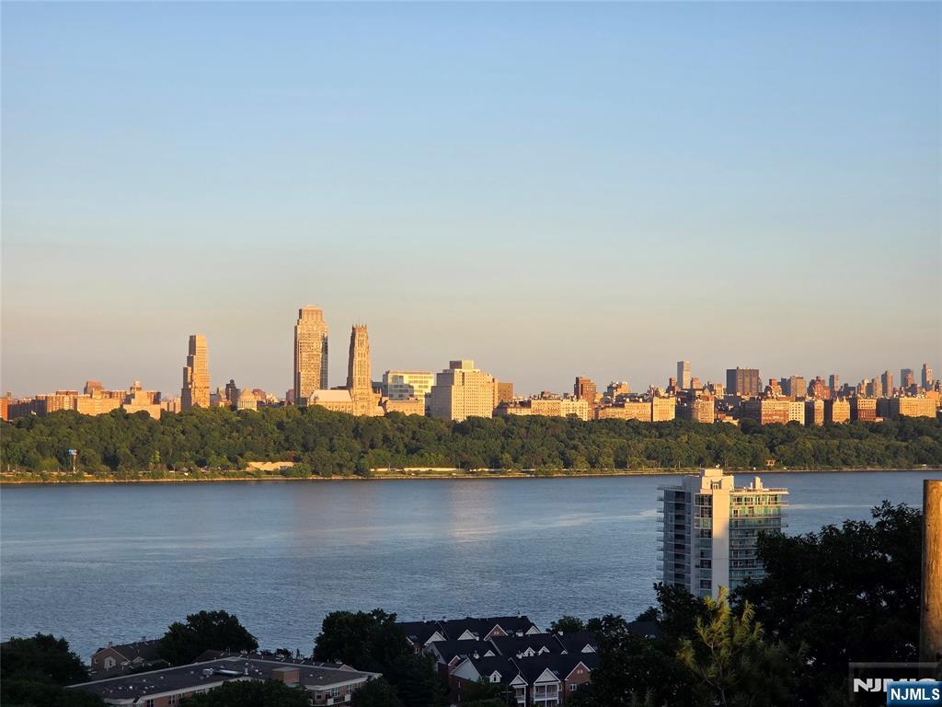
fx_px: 1878
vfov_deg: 21.3
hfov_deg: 28.2
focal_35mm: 69
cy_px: 354
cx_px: 471
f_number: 2.4
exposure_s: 1/479
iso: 25
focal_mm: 7
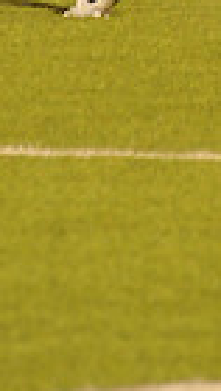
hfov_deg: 1.4
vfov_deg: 2.5
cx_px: 294
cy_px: -355
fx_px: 9011
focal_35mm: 867
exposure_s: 1/200
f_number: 5.6
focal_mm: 200
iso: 5000
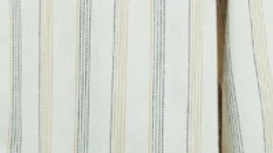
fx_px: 2005
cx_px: -66
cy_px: 16
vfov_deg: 4.4
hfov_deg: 7.7
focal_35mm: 277
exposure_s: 1/125
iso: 1600
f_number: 8
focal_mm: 50
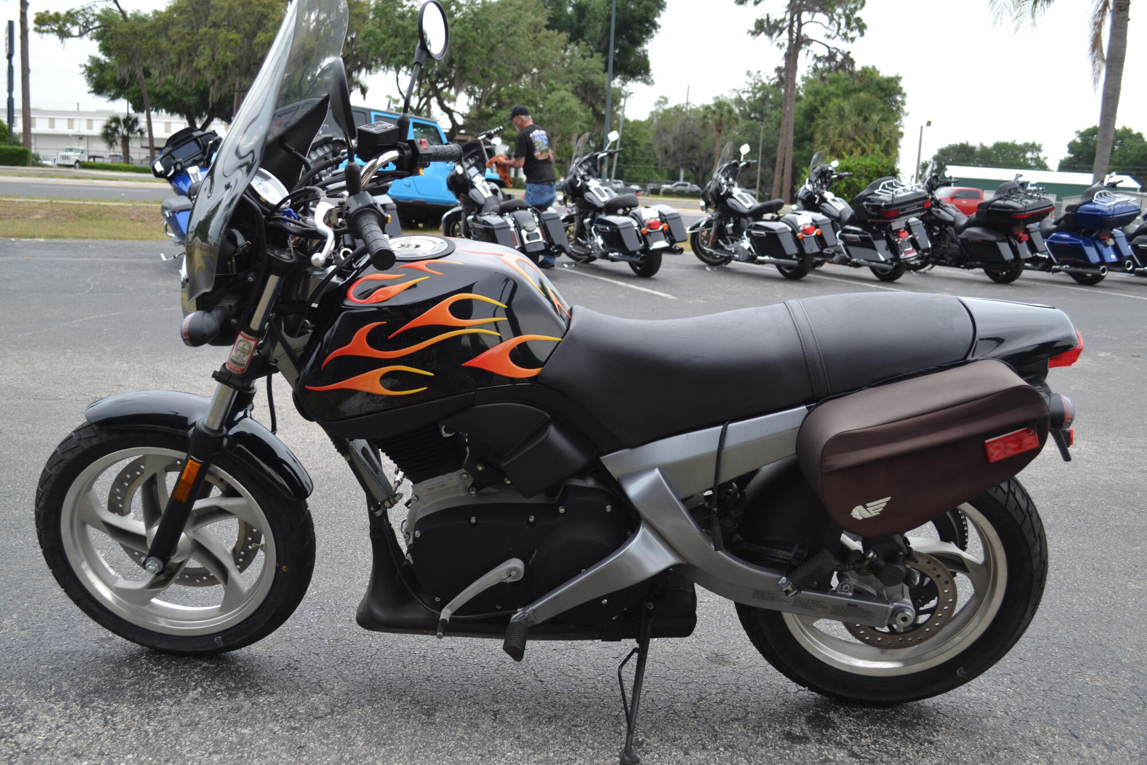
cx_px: 574
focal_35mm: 36
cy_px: 382
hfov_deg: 53.1
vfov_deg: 36.9
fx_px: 1147
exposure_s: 1/125
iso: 100
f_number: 5.6
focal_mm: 24
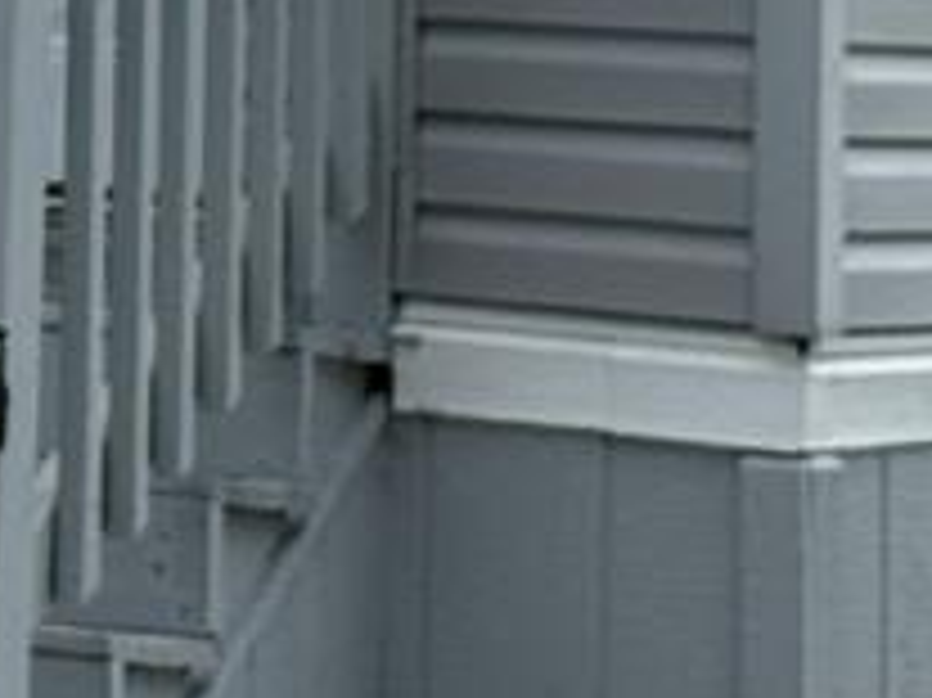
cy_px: -1331
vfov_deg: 4.1
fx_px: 9364
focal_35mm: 348
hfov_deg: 5.5
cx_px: -1445
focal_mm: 6.76
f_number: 1.78
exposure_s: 1/7874
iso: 64
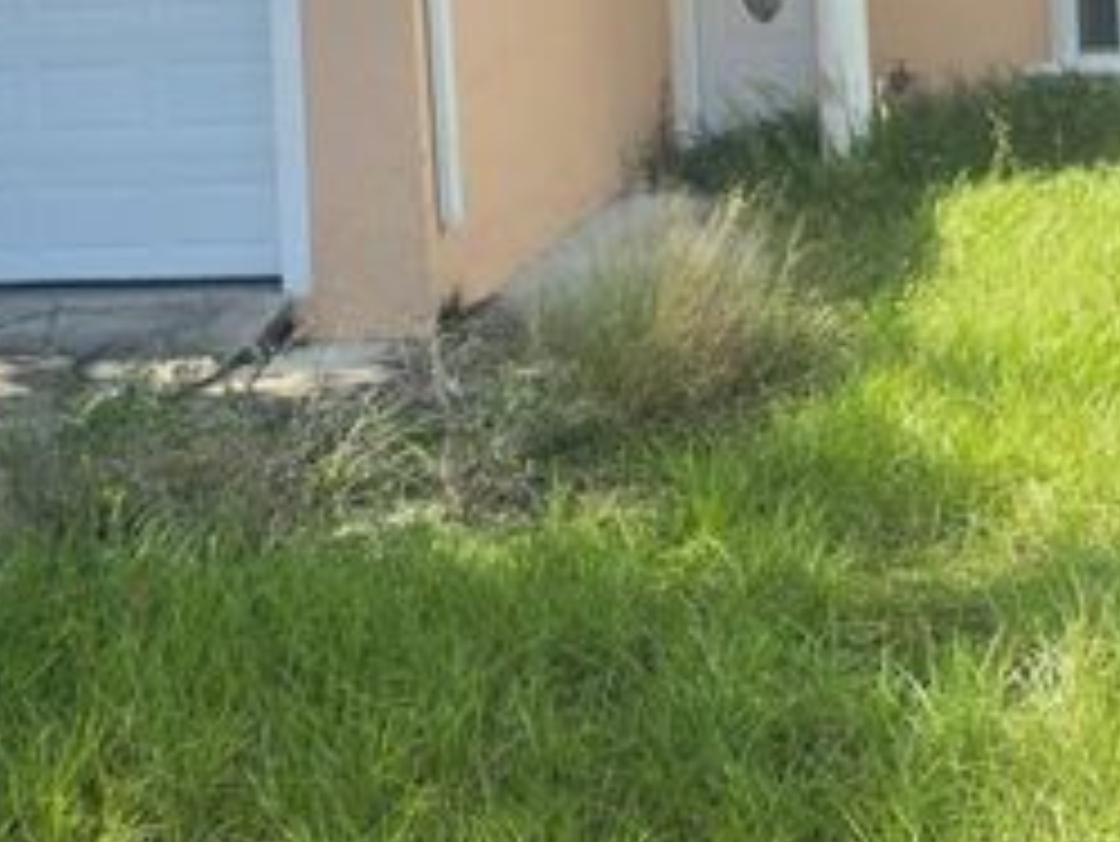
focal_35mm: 65
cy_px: 59
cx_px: 726
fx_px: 2104
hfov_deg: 29.6
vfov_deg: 22.0
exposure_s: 1/372
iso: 12
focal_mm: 6.3
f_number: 1.7
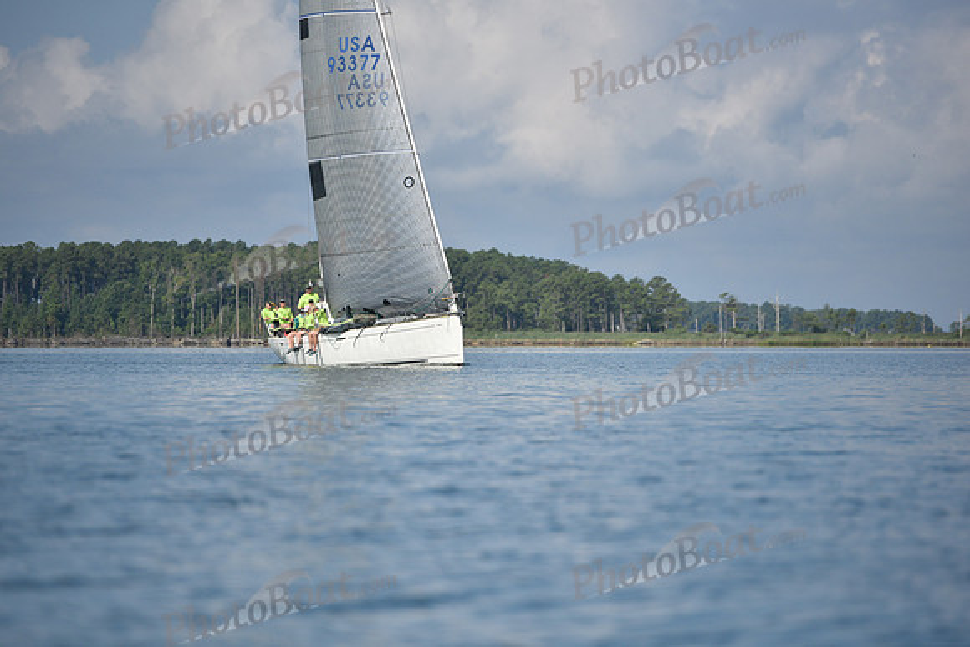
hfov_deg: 10.3
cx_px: 485
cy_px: 324
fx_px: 5390
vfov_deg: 6.9
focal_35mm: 200
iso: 320
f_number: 3.5
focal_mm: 200
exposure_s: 1/8000
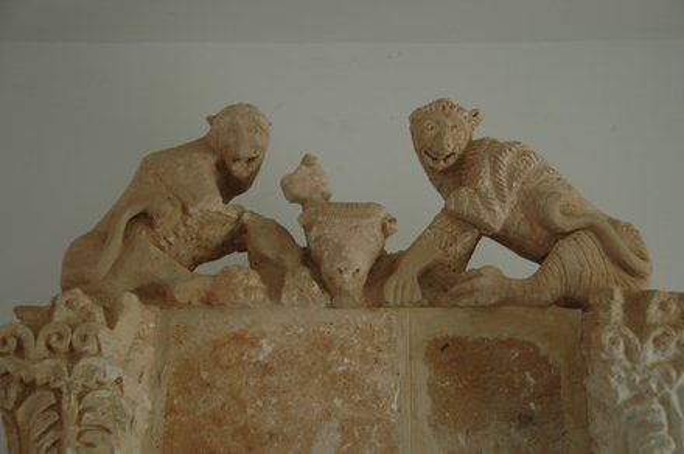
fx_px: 1024
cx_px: 342
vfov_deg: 25.0
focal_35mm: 54
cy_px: 227
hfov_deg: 36.9
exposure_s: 1/20
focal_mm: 36
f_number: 4.5
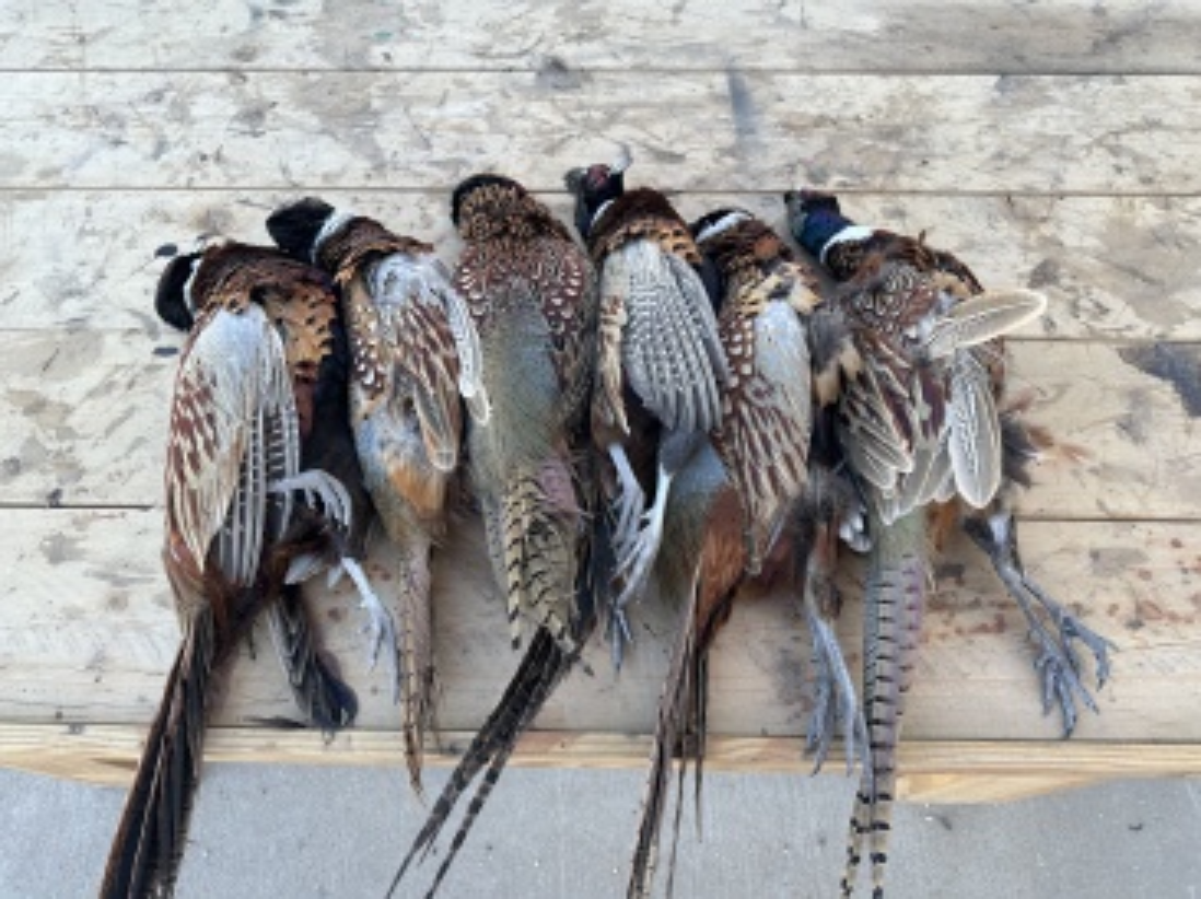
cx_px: 600
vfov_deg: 56.8
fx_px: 832
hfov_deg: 71.6
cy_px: 450
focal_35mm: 24
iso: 80
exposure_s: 1/121
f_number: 1.78
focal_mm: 6.86
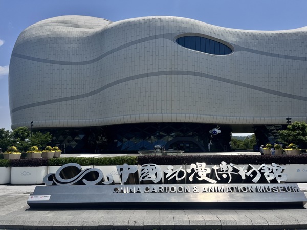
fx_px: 231
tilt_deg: +8.8
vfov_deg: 53.1
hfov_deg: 67.3
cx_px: 154
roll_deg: +1.0
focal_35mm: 26
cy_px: 115
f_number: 1.6
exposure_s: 1/17241
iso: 50
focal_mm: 5.1
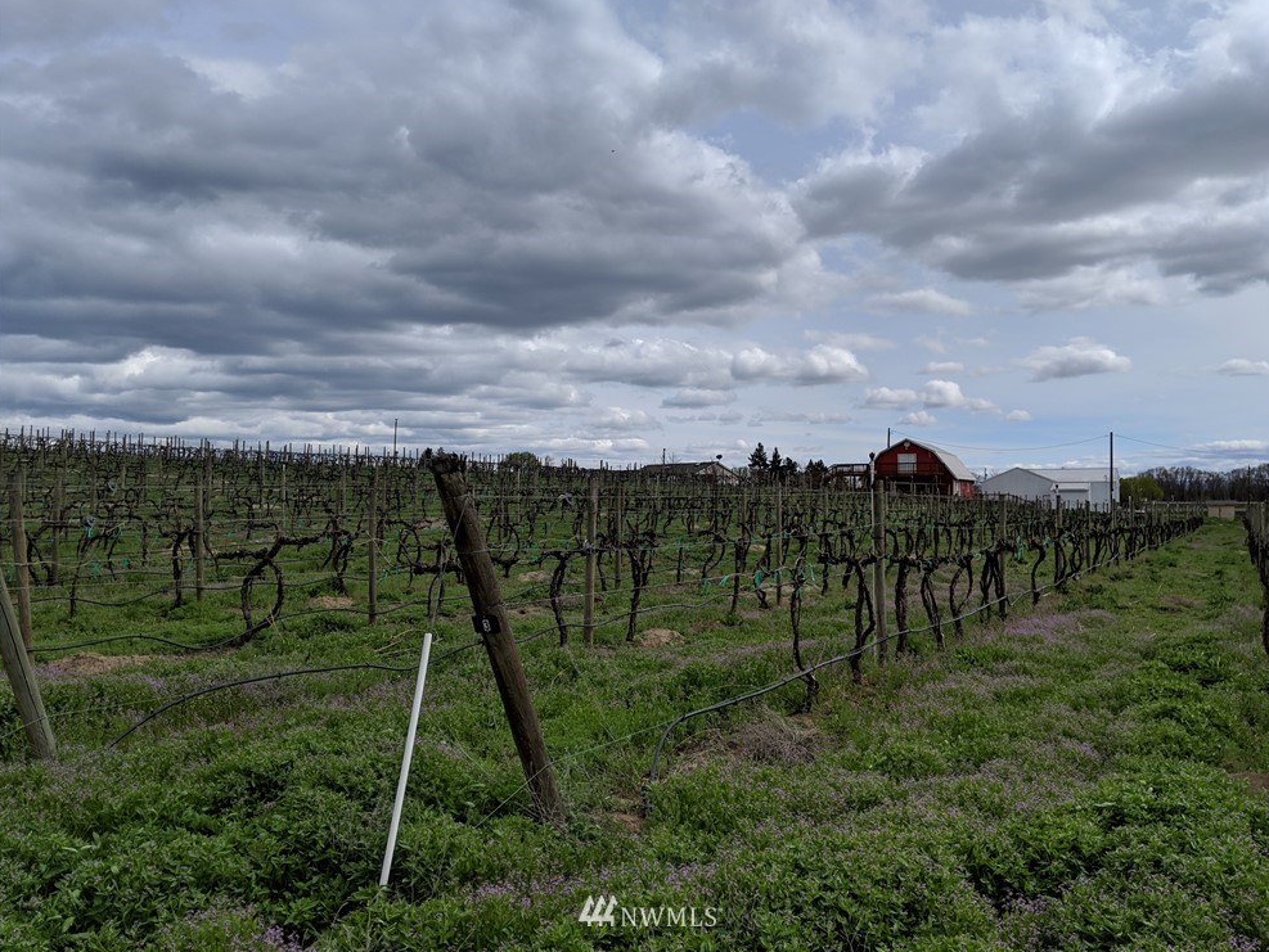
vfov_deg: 49.8
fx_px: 1027
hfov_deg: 63.4
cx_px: 651
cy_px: 466
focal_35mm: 28
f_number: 1.8
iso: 66
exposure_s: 1/5882
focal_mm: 4.44
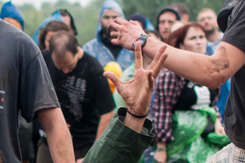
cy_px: 175
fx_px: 1676
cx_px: -27
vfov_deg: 5.6
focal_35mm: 246
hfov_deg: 8.3
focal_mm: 35
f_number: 2.2
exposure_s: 1/200
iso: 200
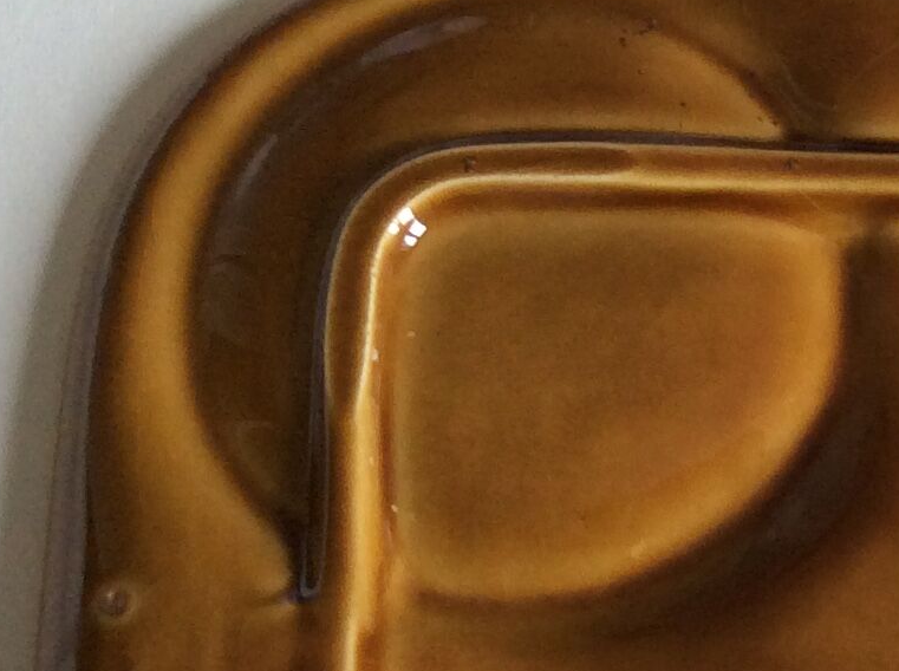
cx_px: 1367
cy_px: 660
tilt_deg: -79.8
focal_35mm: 109
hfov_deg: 16.4
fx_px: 2826
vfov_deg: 13.4
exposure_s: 1/25
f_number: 2.4
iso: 64
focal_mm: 3.3
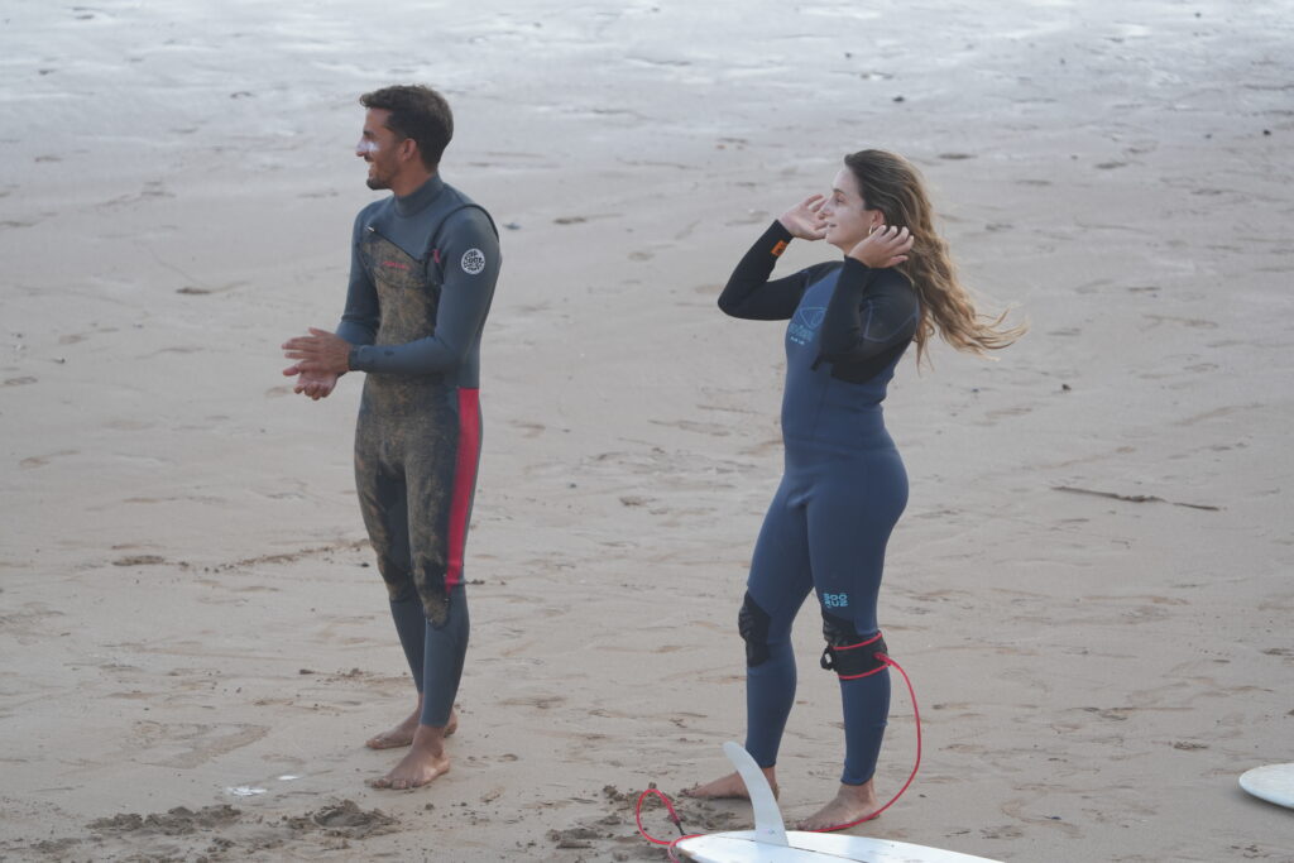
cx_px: 647
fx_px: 14379
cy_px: 432
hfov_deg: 5.2
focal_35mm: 400
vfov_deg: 3.4
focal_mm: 400
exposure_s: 1/500
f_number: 6.3
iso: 400
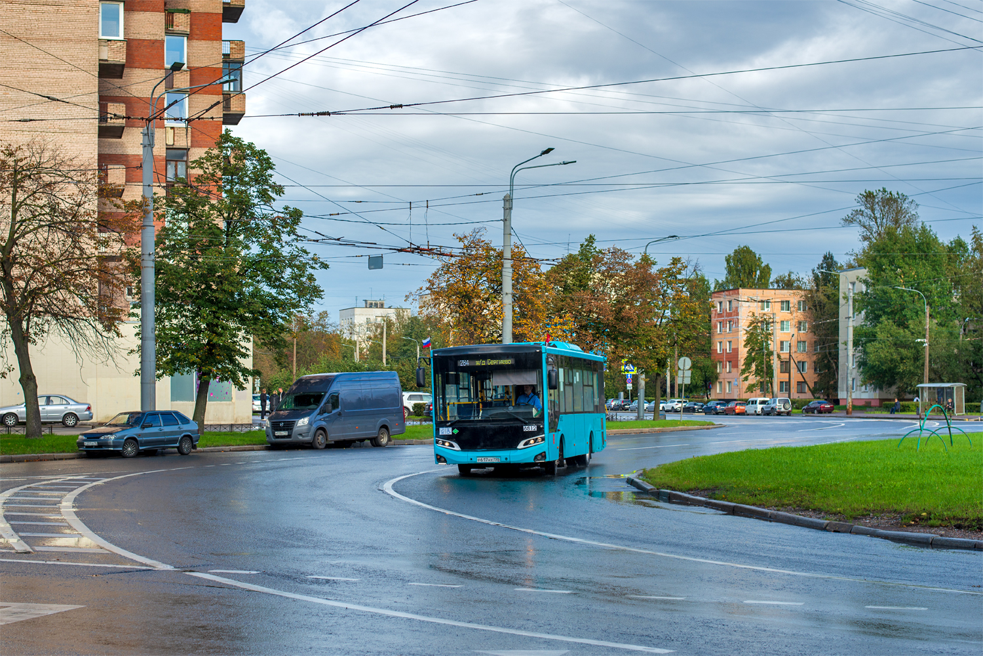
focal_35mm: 50
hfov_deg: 39.6
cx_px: 492
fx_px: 1365
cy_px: 328
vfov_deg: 27.0
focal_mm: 50
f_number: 5.6
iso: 200
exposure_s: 1/800
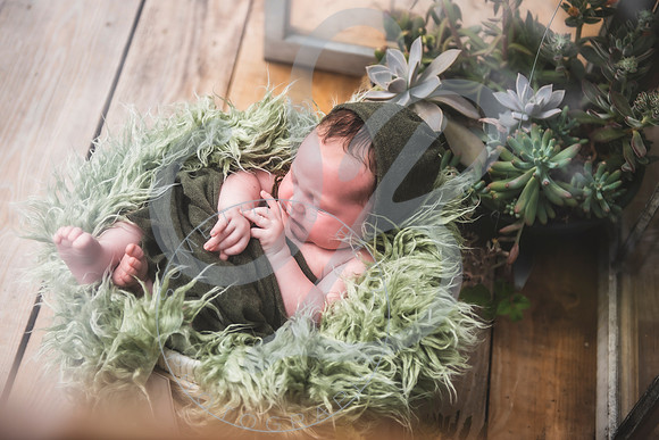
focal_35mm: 63
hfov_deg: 31.9
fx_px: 1152
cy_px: 201
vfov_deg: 21.6
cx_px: 301
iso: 100
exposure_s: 1/800
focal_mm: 58
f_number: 2.8
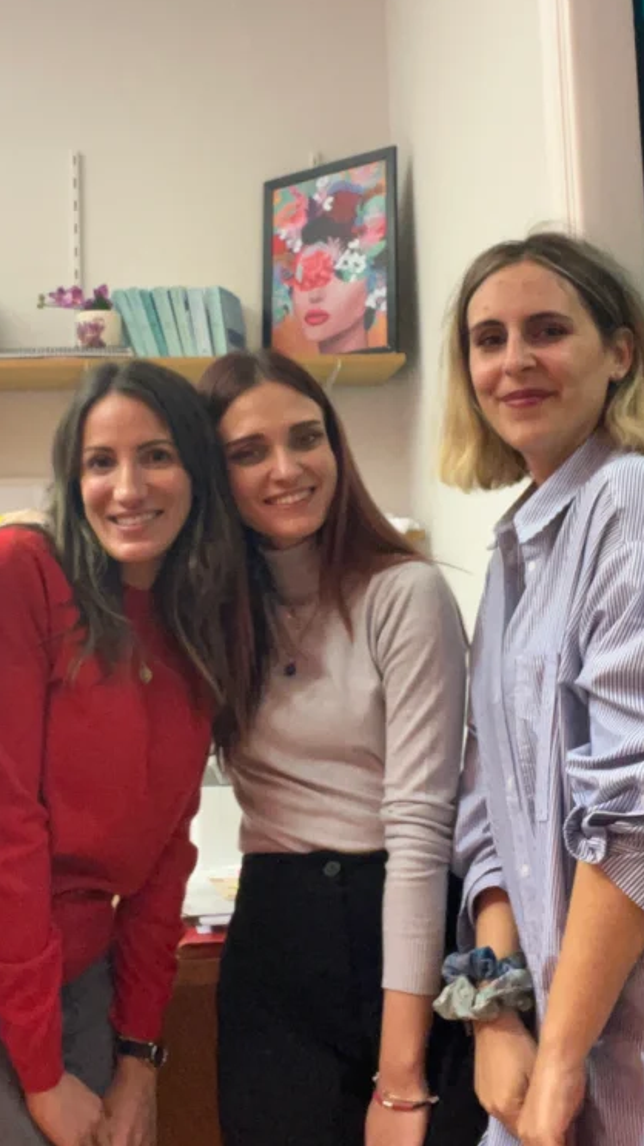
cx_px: 265
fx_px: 1367
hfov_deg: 26.5
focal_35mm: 45
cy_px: 457
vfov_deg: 45.2
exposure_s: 1/50
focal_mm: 2.71
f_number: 2.2
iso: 320
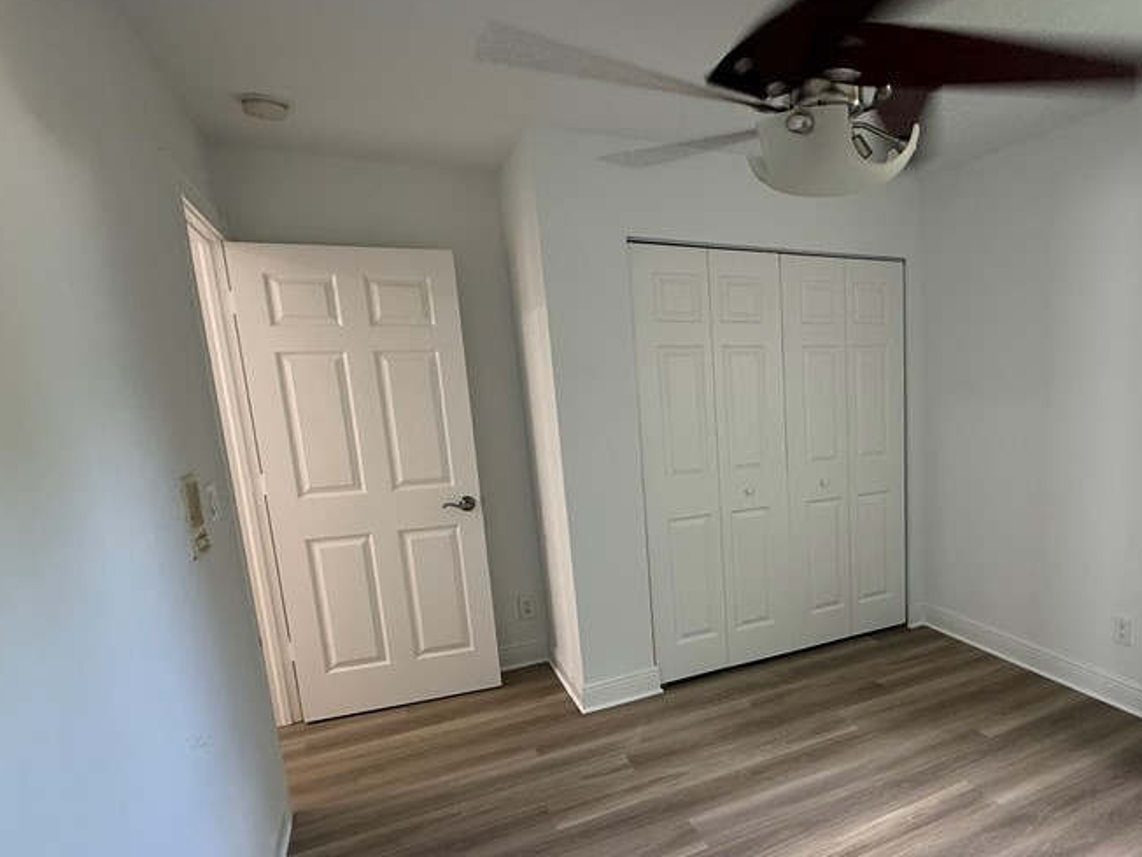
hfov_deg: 73.0
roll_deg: +2.2
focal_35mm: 22
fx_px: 726
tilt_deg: -10.7
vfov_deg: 60.7
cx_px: 802
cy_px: 506
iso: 200
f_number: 2.2
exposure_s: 1/60
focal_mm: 2.22
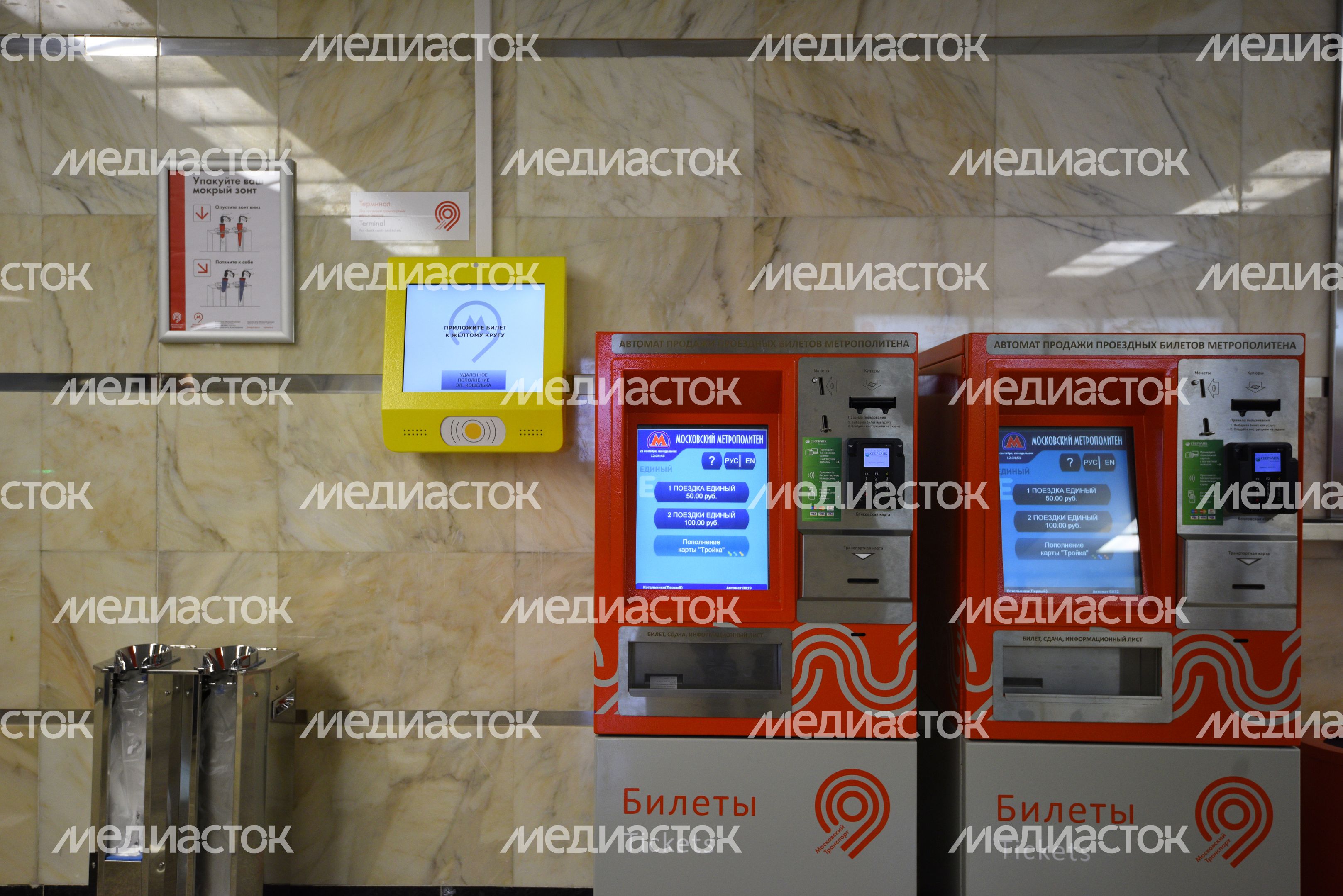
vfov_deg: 43.6
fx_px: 1120
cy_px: 448
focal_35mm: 30
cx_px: 672
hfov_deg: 61.9
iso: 1000
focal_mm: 30
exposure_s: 1/125
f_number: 4
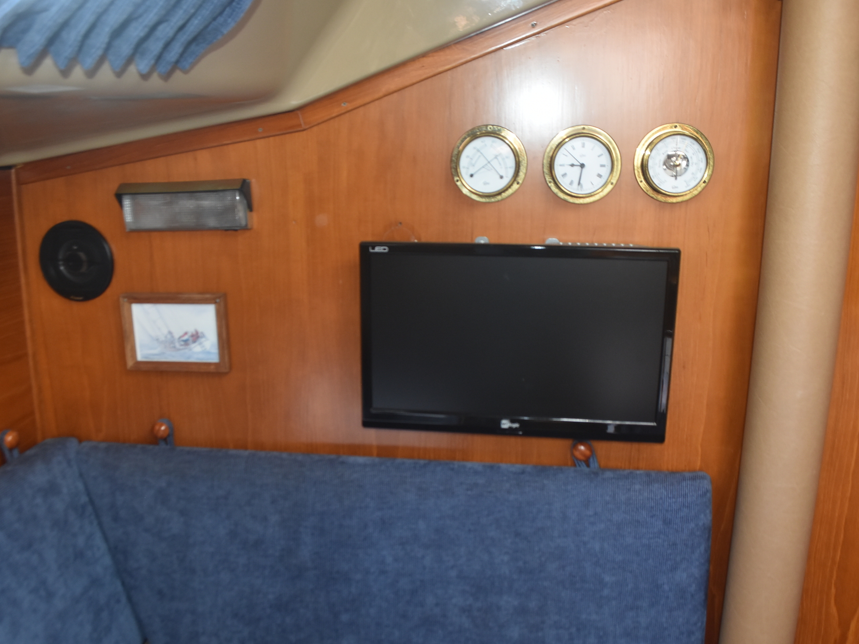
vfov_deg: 46.8
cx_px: 418
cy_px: 321
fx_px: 744
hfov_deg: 60.0
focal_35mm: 30
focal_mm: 18
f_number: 5
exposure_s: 1/100
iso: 800
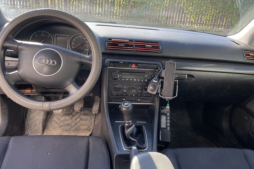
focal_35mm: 30
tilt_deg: -19.1
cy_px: 73
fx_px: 212
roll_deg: -5.7
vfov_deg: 43.5
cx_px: 129
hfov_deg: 61.9
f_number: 1.6
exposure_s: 1/229
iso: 32
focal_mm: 4.2
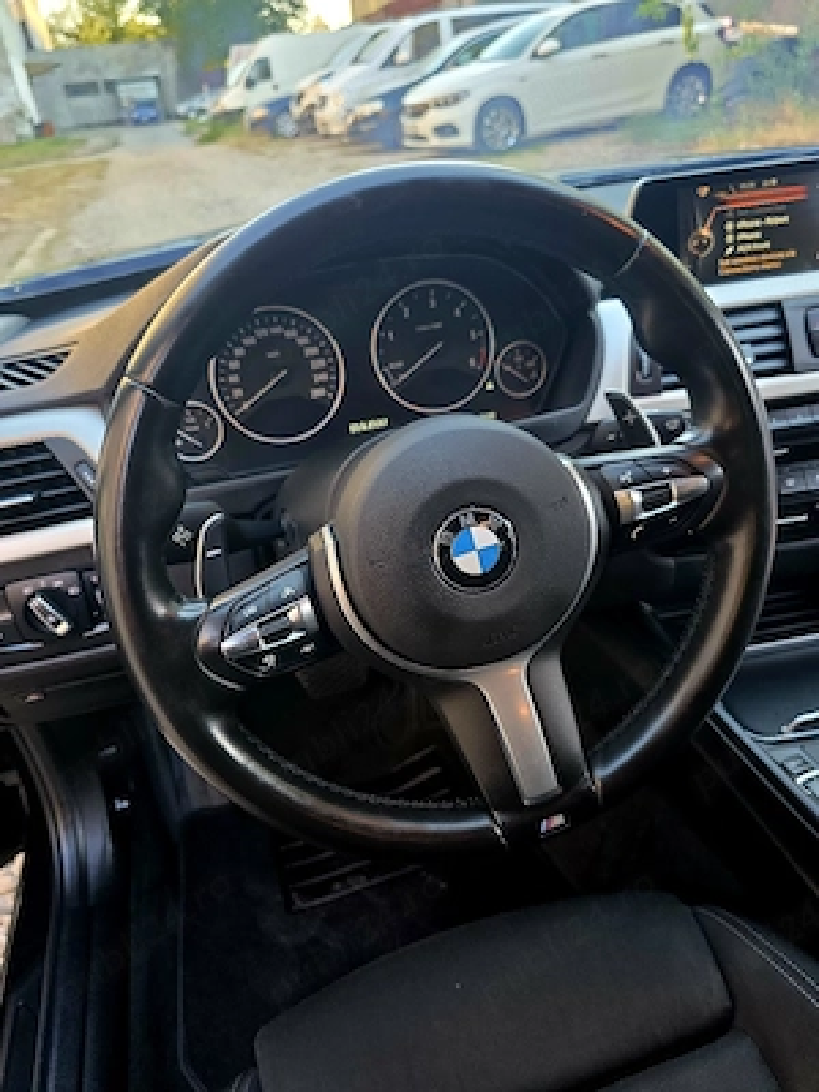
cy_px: 546
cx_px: 410
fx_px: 726
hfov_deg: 58.9
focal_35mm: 23
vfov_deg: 73.9
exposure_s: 1/101
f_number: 1.7
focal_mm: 6.3
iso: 250
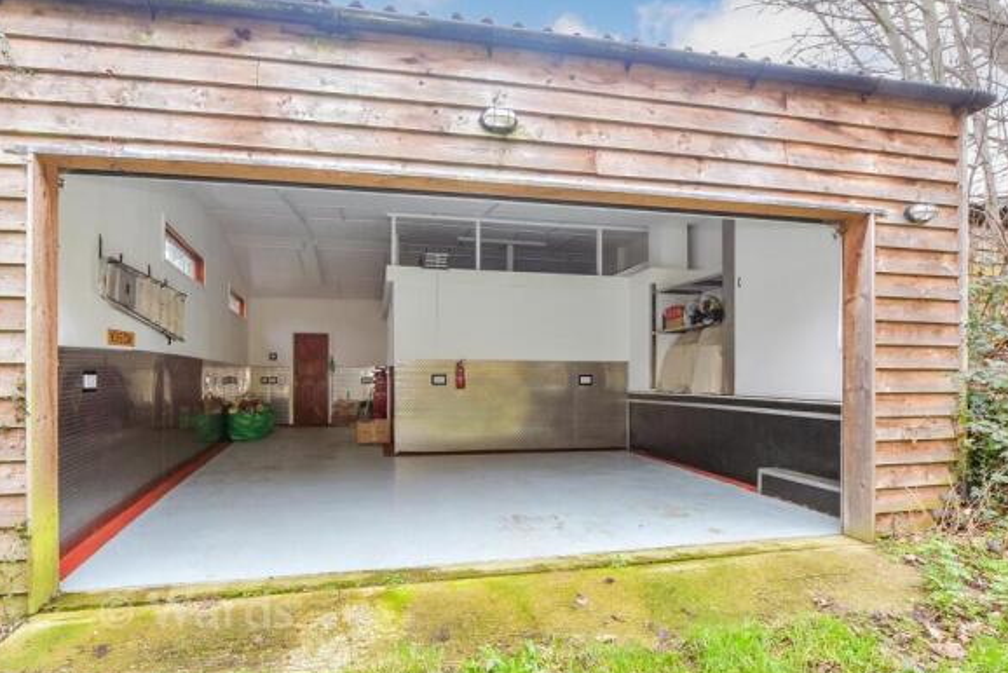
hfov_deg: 93.1
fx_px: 476
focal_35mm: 17
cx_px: 470
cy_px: 350
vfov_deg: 70.5
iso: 200
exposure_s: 1/8
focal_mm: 10
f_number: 8
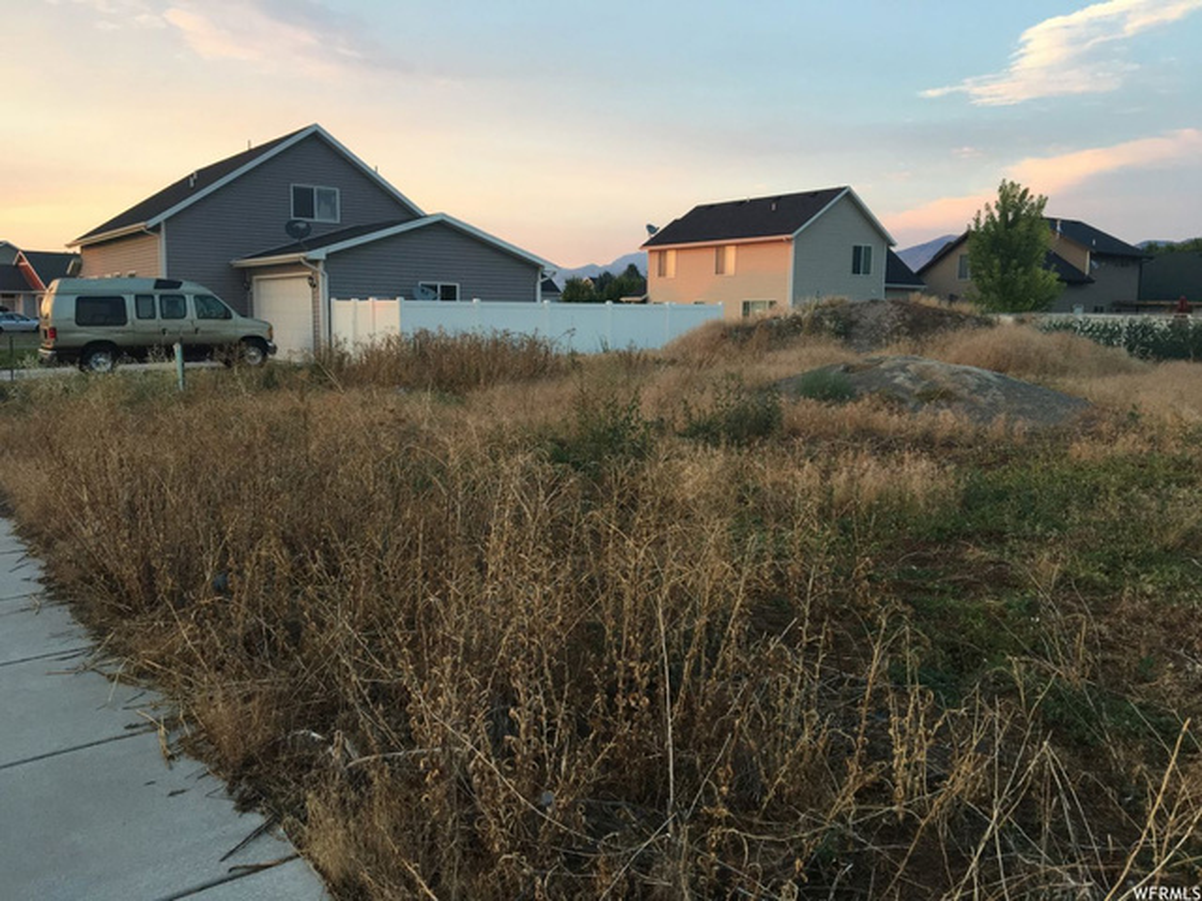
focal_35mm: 29
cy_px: 450
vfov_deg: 48.2
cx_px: 601
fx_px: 1007
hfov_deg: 61.7
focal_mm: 4.15
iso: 40
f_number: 2.2
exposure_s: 1/120
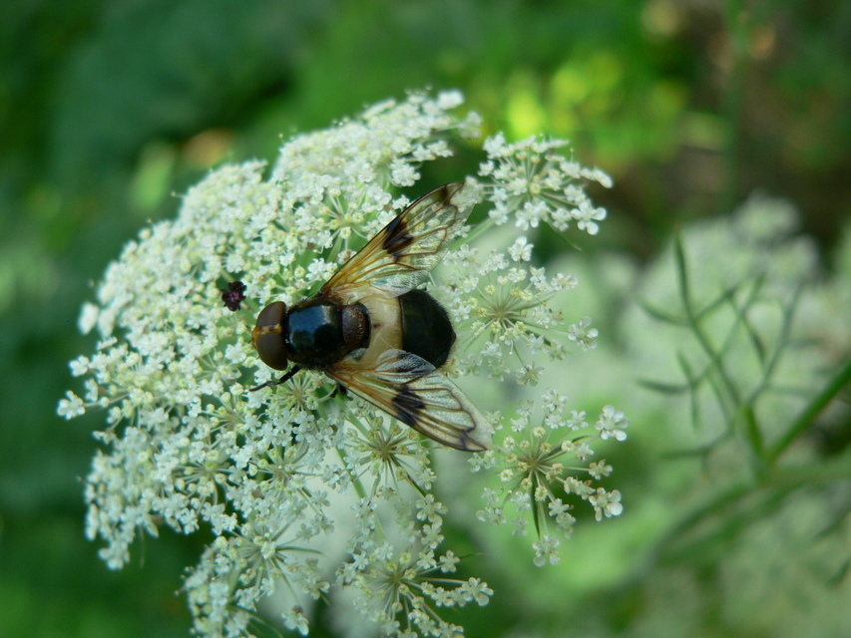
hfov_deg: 36.8
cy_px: 319
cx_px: 426
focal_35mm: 52
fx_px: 1279
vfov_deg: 28.0
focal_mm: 8.7
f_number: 2.8
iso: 80
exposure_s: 1/80
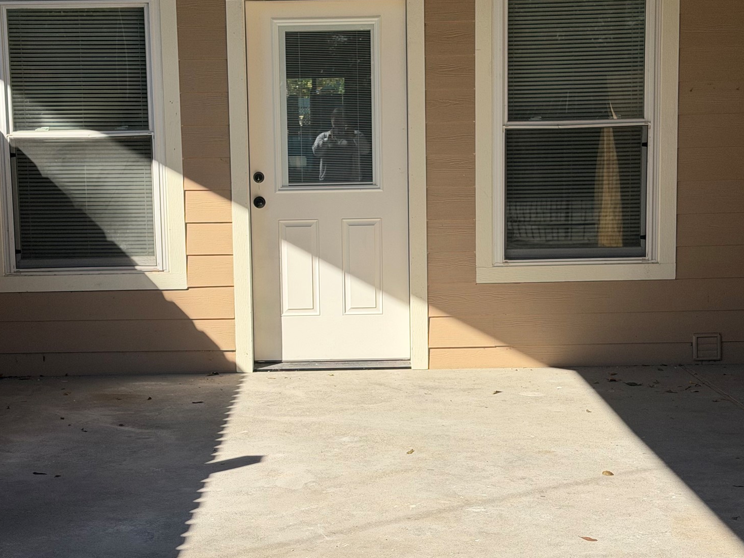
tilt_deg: -5.6
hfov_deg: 29.0
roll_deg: +0.9
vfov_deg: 21.9
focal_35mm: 67
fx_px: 1440
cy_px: 274
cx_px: 335
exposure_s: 1/3226
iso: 64
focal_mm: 6.76
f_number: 1.78
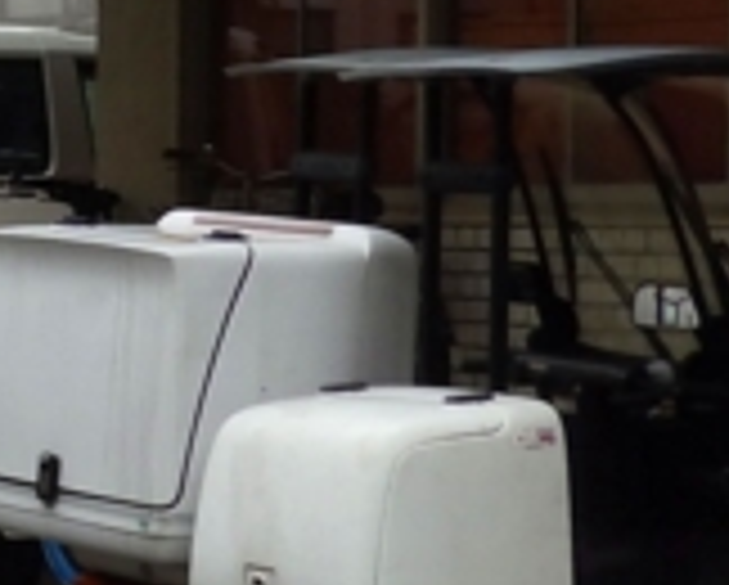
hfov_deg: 11.1
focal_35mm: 154
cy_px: -315
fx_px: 3327
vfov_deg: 9.7
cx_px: -846
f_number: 4.5
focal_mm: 5.7
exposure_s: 1/125
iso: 80
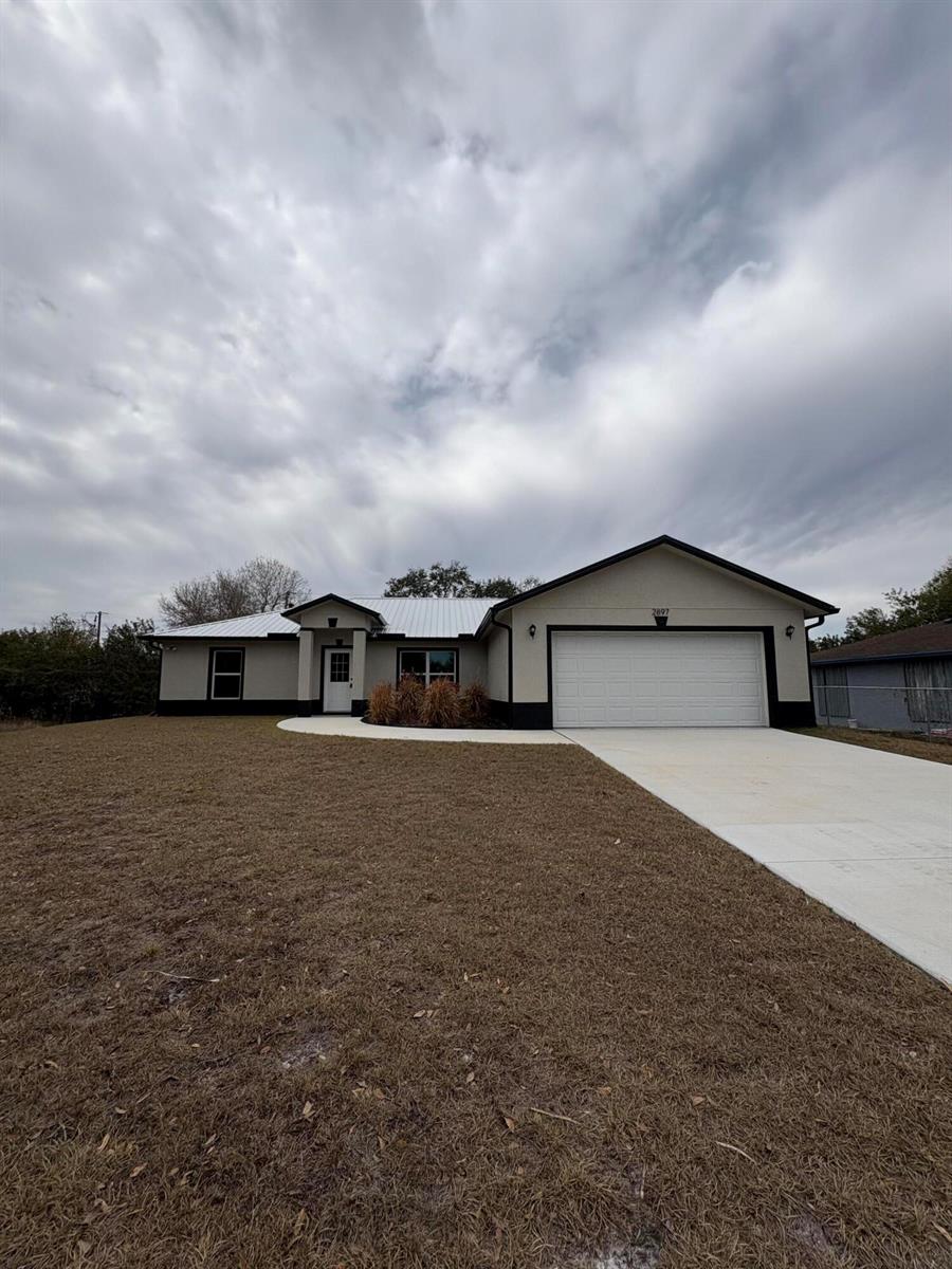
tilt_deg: +7.8
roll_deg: -0.1
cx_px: 476
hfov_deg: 85.7
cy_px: 634
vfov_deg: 102.1
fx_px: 513
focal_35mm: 14
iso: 50
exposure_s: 1/2985
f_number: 2.2
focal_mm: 2.22
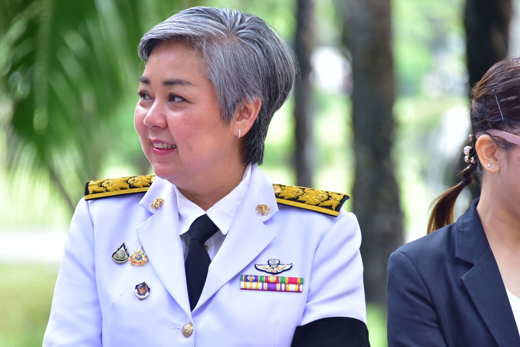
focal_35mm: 298
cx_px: 222
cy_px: 172
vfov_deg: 4.6
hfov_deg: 6.9
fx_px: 4306
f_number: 5.6
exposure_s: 1/200
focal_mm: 250
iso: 1000
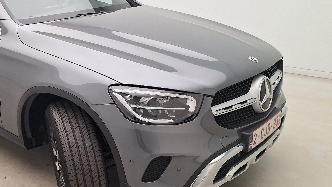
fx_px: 370
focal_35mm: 42
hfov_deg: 46.4
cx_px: 78
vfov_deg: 28.3
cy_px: 95
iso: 50
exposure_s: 1/100
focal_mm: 5.54
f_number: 1.8
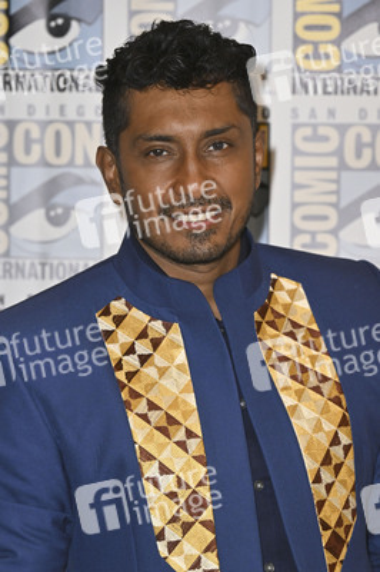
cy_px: 286
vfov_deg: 18.6
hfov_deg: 12.4
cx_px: 190
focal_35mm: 110
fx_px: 1745
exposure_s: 1/250
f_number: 5
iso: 2500
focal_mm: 110
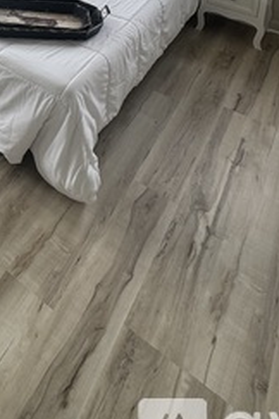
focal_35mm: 40
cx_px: -14
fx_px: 465
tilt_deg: -12.2
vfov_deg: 35.5
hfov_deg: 30.5
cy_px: -108
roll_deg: -0.6
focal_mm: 2.22
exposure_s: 1/99
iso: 40
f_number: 2.2
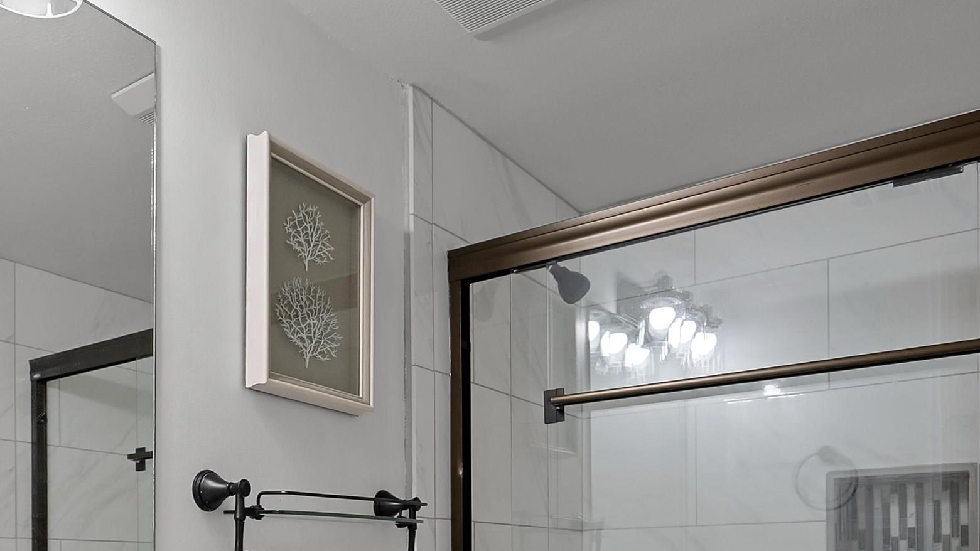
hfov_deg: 57.9
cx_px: 311
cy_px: 610
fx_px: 858
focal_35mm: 33
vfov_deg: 31.5
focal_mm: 16
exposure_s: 1/20
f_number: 9
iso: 640
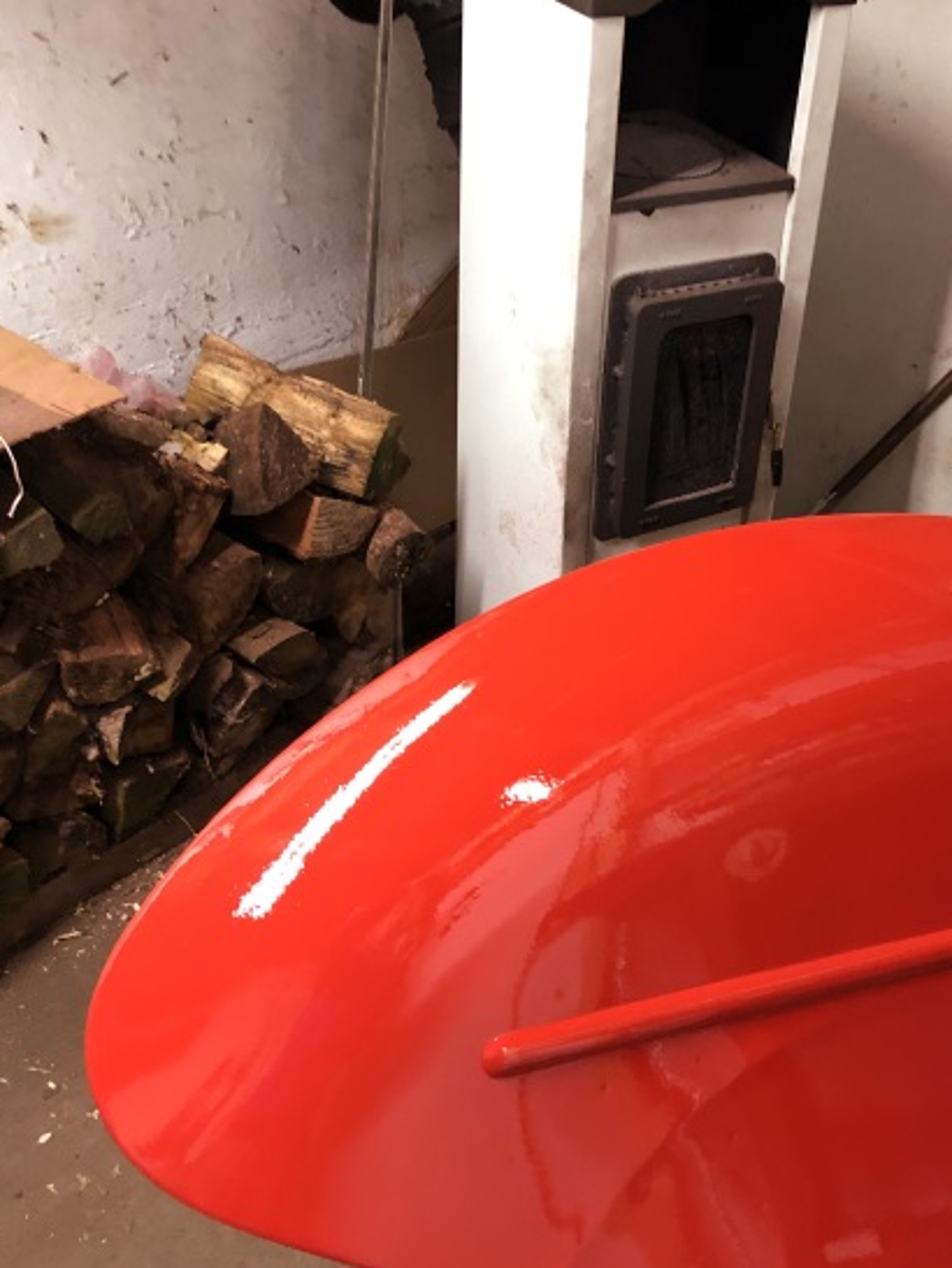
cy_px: 680
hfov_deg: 34.6
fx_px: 1502
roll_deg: -8.8
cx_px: 680
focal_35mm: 41
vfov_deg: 45.7
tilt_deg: -37.1
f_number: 1.8
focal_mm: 3.99
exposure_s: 1/11
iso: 100
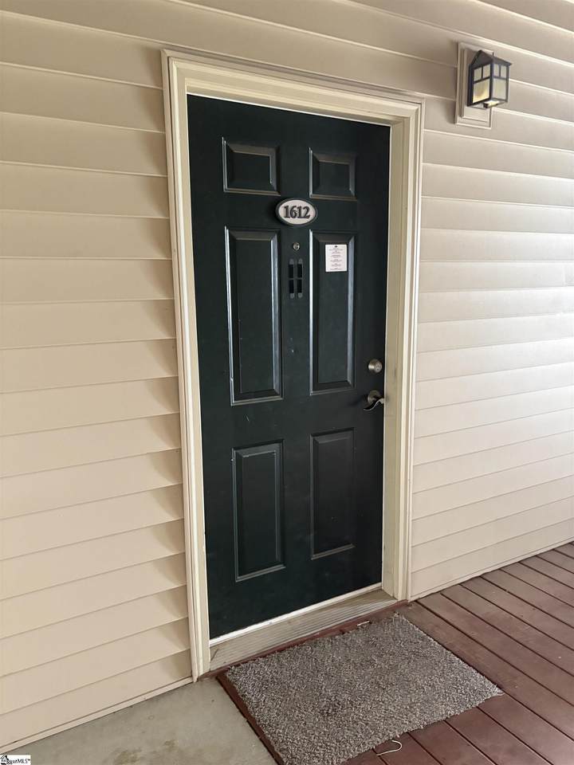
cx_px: 287
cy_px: 382
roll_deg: +0.8
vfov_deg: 67.3
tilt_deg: -9.4
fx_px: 575
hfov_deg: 53.1
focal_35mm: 26
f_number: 1.6
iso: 500
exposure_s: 1/44
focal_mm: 5.96
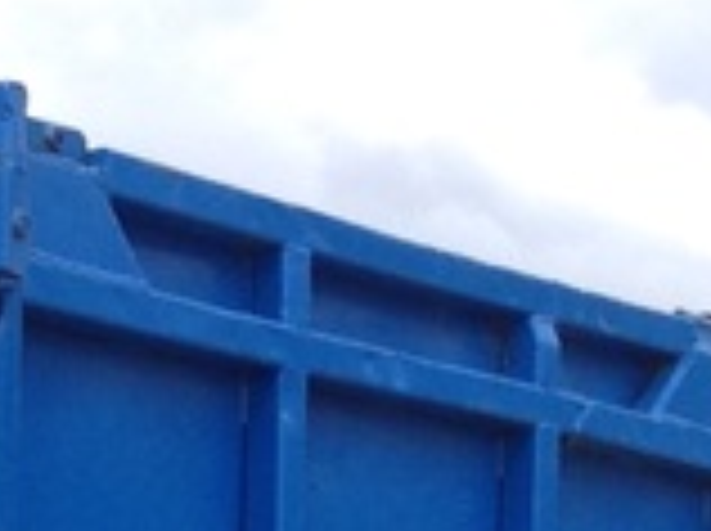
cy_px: 1156
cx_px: -612
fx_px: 3630
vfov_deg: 7.9
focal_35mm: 177
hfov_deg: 10.5
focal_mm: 4.28
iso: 50
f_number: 2.4
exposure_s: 1/944
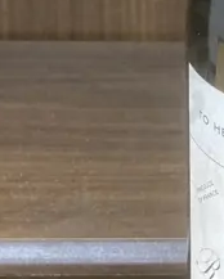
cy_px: -145
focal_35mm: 129
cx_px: 364
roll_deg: -1.8
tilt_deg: -12.4
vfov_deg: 13.9
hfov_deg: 11.4
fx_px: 1068
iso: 250
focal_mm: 3.99
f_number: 1.8
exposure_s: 1/50
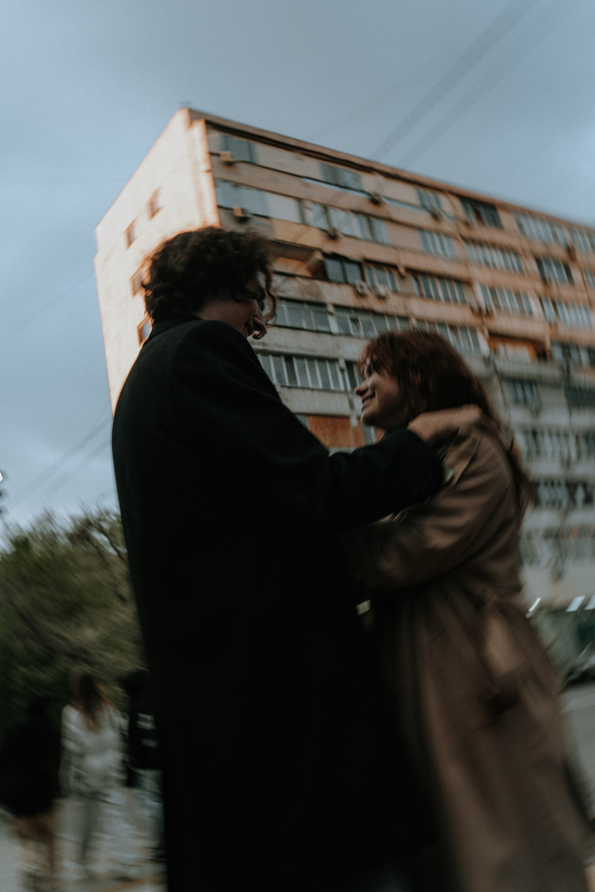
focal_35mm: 35
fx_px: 868
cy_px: 446
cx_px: 298
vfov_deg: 54.4
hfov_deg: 37.9
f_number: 6.3
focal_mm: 35
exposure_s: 1/40
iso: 250
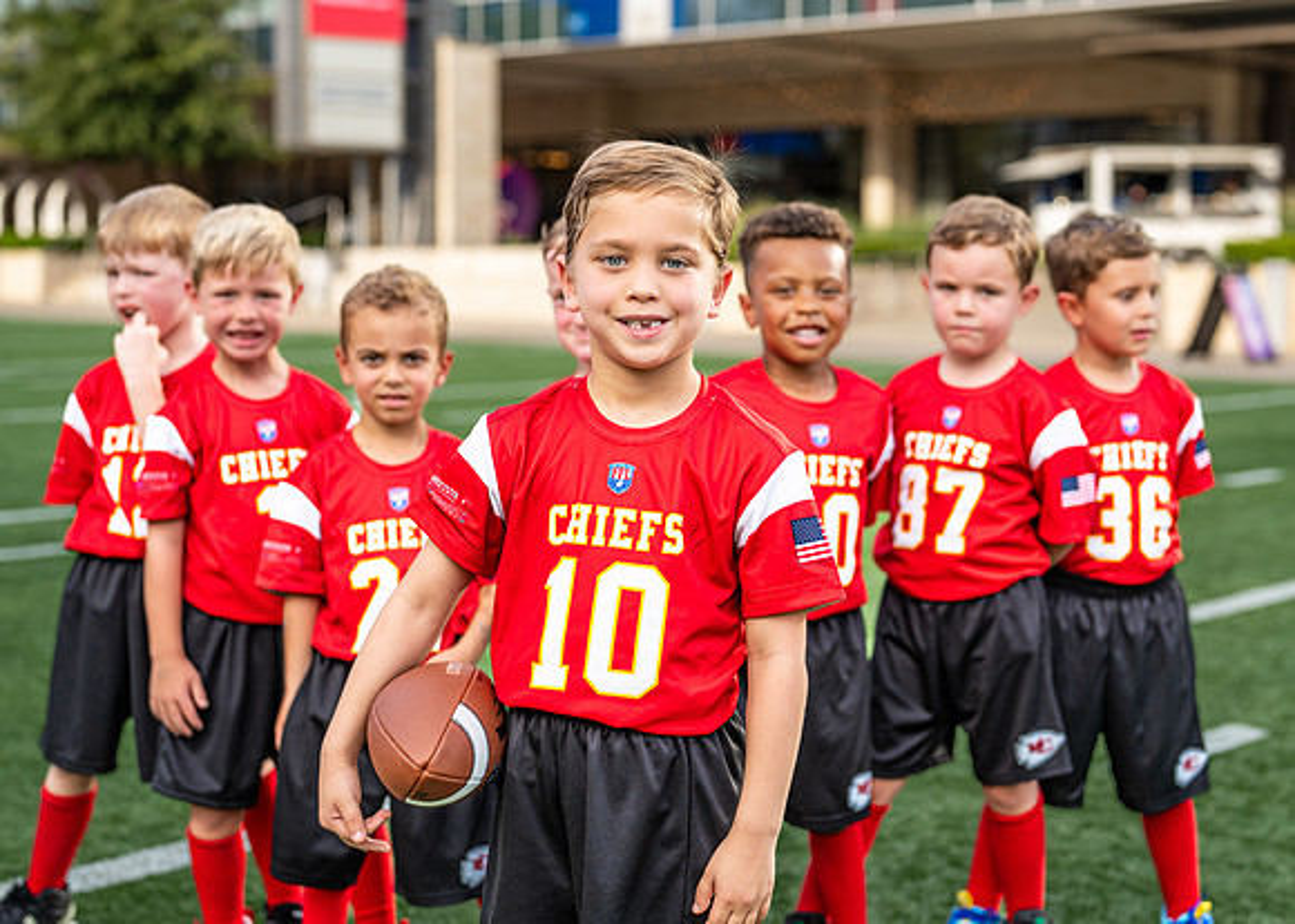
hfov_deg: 30.9
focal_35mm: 64
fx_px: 2344
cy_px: 415
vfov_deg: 22.3
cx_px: 653
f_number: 2.5
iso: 100
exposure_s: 1/640
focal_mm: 50
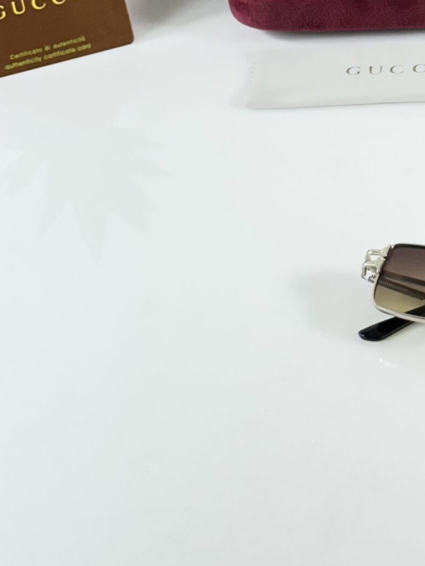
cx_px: 521
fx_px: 1931
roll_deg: +3.1
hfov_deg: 12.3
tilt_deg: -33.0
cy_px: -5
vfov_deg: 16.3
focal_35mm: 118
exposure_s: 1/100
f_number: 1.78
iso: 80
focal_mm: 6.86
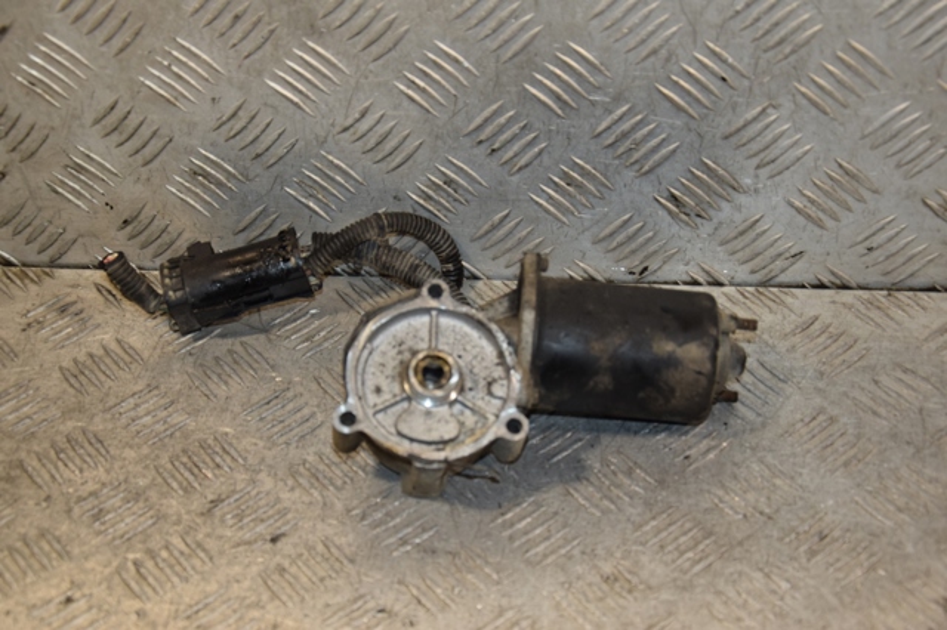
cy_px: 315
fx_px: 1775
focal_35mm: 68
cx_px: 474
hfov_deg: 29.9
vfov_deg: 20.1
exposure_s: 1/200
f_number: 5
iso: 800
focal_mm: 45
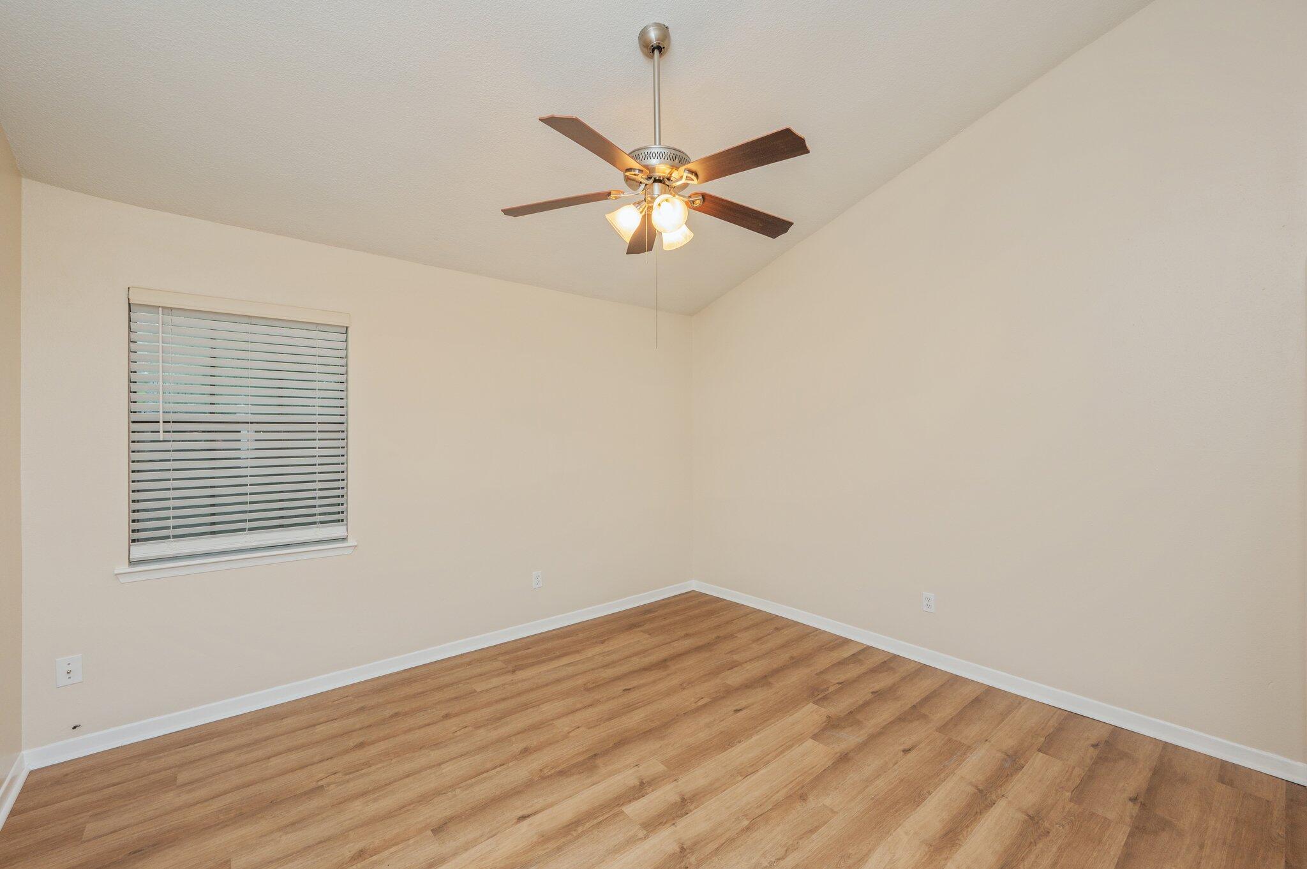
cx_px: 654
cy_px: 434
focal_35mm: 14
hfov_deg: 104.3
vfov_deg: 81.1
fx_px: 508
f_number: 9
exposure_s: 1/30
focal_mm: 14
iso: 320
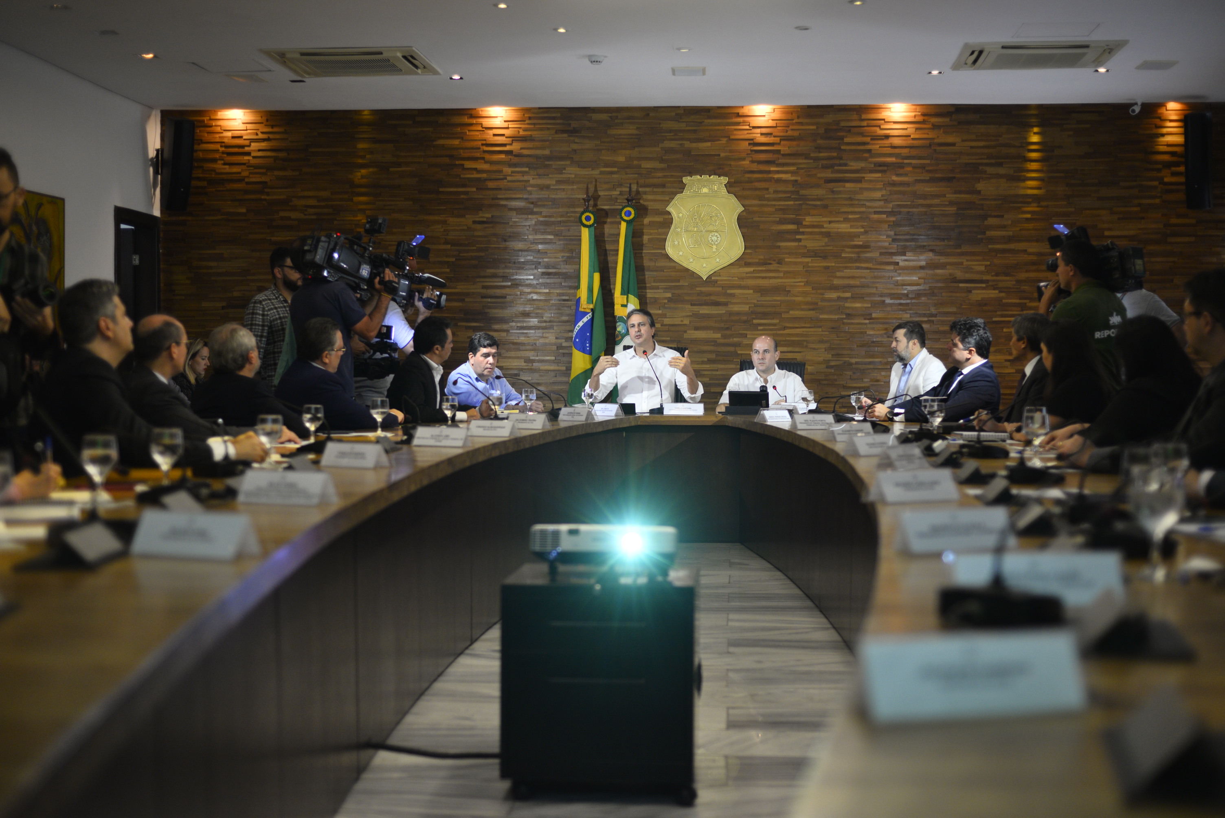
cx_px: 612
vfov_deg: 27.0
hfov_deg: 39.6
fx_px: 1702
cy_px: 409
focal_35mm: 50
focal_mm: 50
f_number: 2.5
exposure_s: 1/250
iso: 800
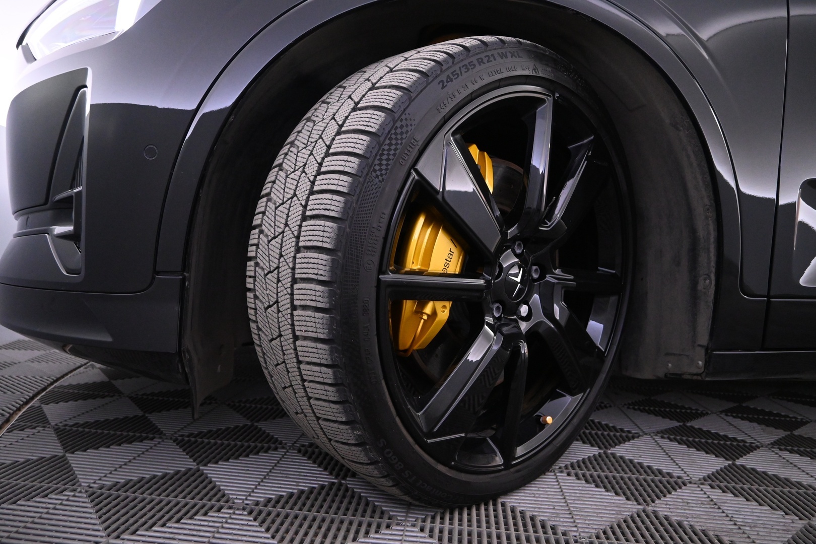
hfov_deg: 73.7
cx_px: 408
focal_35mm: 24
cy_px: 272
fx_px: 544
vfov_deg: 53.1
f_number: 3.5
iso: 3200
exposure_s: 1/80
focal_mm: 16
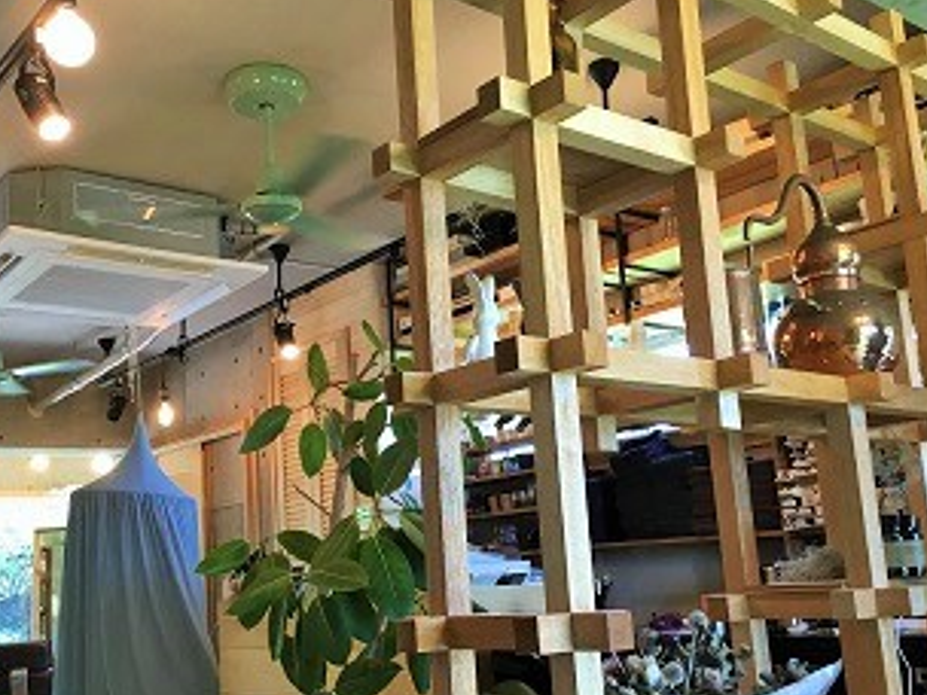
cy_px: 399
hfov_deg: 46.7
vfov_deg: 35.9
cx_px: 412
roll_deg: +4.0
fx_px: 1071
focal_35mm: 40
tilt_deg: +10.8
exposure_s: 1/30
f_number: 2.4
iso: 64
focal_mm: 3.3
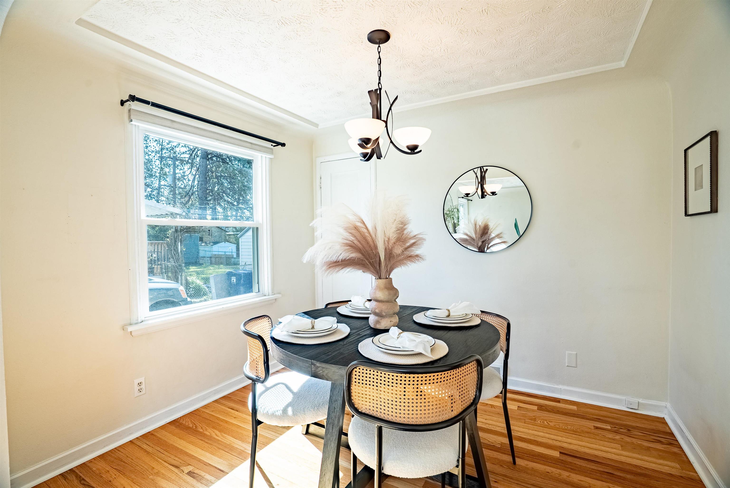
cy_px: 244
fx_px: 325
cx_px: 365
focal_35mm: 16
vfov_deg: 73.8
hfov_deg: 96.7
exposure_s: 1/640
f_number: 8
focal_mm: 16
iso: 400
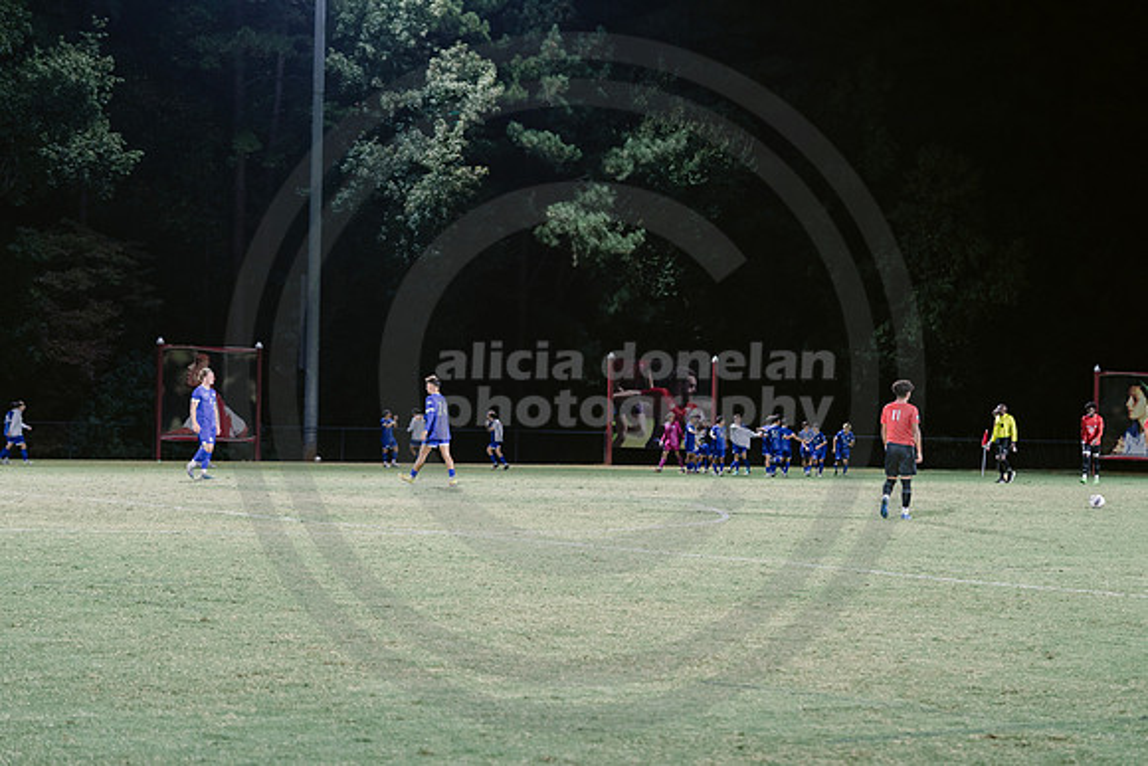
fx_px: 2871
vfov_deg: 15.2
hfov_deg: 22.6
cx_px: 574
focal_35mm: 90
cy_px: 383
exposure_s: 1/160
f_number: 3.5
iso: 2000
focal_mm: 90
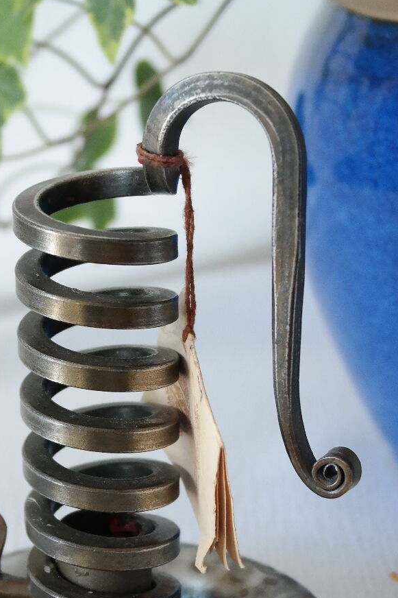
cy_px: 337
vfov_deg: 19.5
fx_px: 1742
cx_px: 169
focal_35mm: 105
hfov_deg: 13.0
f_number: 6.3
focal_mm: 35
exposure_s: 1/30
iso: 800
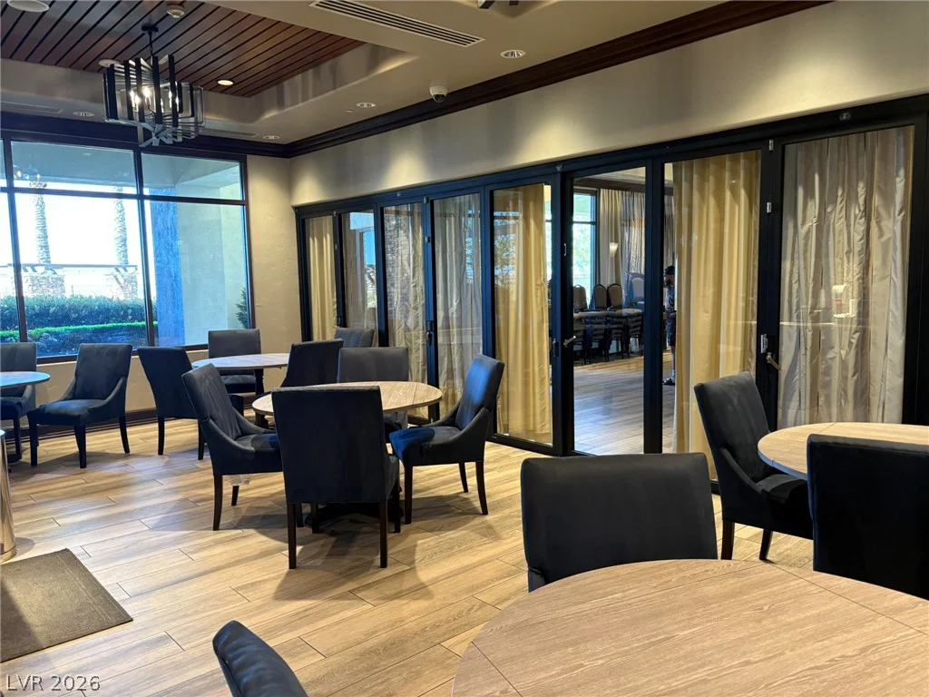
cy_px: 348
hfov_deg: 67.3
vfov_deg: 53.1
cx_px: 464
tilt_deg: -4.6
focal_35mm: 26
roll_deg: +1.2
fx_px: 698
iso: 200
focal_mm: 5.96
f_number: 1.6
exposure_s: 1/60
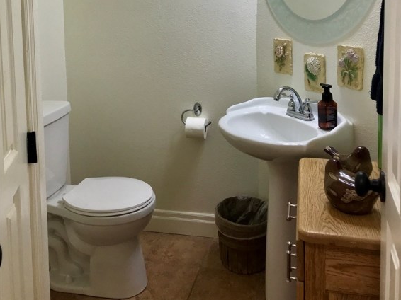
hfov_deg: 49.0
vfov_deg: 35.9
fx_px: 440
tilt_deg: -5.6
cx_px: 203
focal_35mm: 38
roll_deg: +1.5
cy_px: 44
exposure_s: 1/120
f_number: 1.8
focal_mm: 3.99
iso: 40
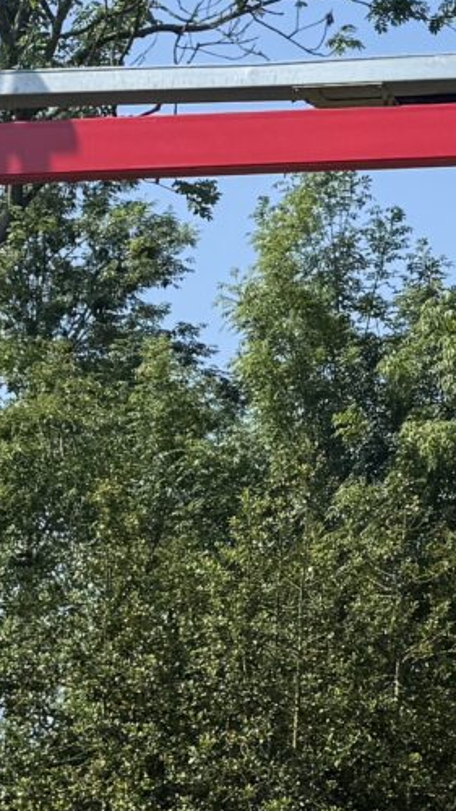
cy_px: 668
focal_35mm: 134
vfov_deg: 15.9
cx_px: 992
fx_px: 2882
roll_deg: -0.1
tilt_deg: +7.1
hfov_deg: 8.5
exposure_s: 1/3425
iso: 80
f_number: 1.78
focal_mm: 6.76
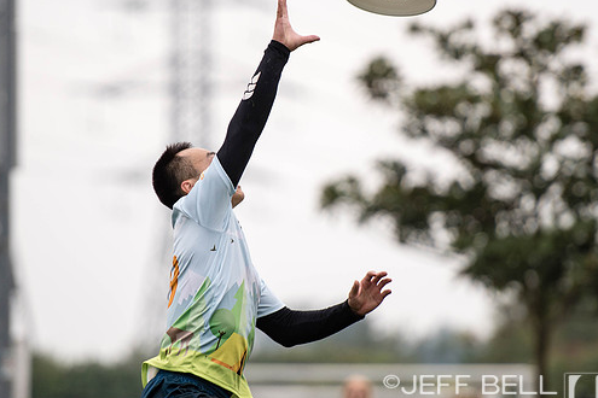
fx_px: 6727
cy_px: 165
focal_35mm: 405
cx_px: 303
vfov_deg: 3.4
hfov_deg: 5.1
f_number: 2.8
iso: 200
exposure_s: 1/1250
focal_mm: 200
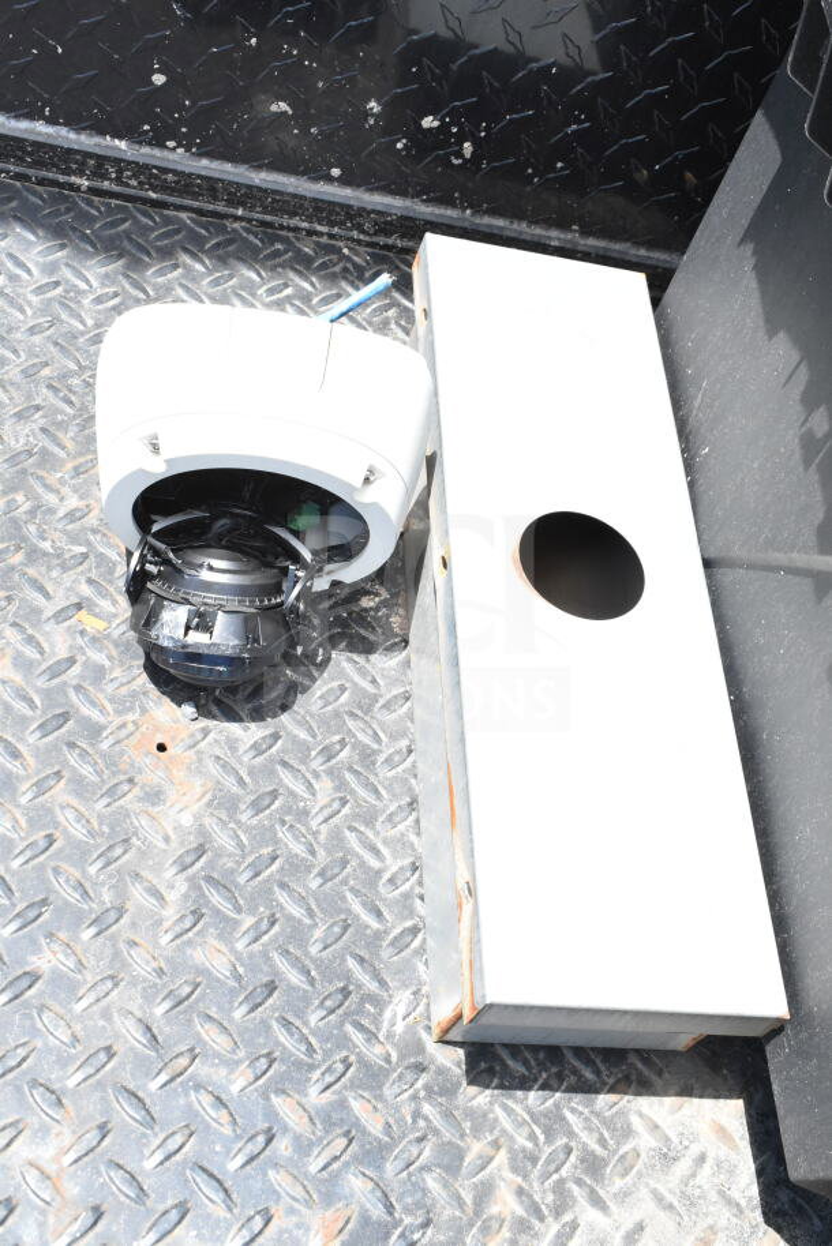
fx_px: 1455
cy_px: 623
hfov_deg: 31.9
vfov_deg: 46.4
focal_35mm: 42
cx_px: 416
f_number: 11
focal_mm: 28
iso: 1600
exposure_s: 1/500
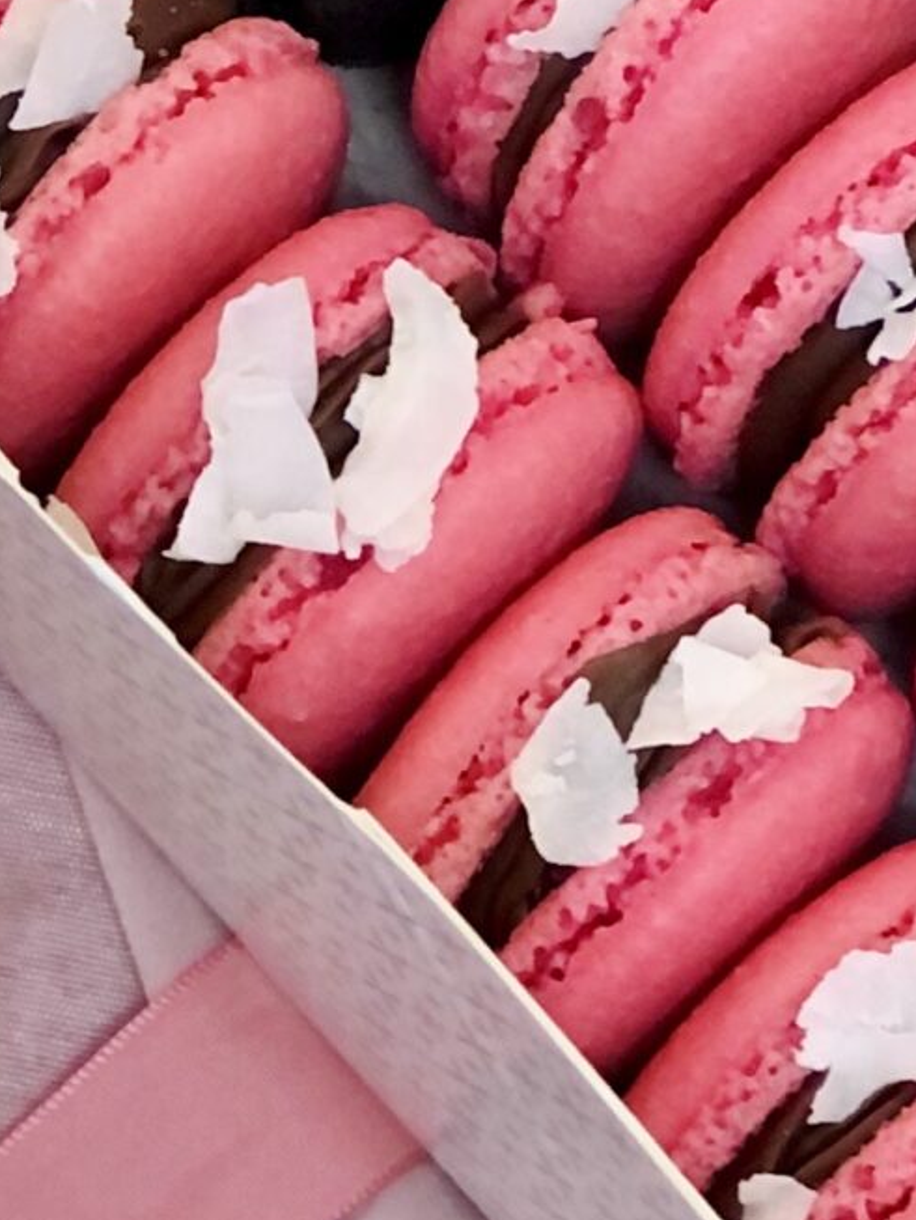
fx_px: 7863
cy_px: -259
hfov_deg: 6.6
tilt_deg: -68.8
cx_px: 1069
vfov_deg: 8.8
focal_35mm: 223
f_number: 2.8
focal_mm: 6.6
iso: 80
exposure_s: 1/33
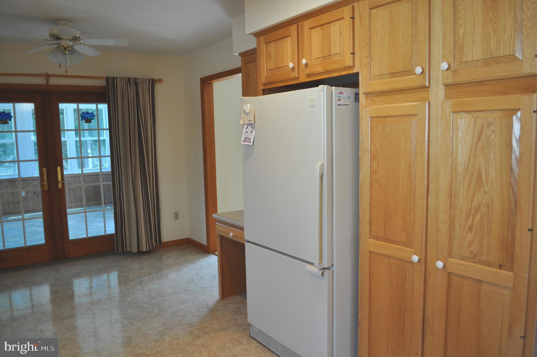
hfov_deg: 67.4
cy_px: 178
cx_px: 268
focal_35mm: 27
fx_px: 402
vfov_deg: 47.8
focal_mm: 18
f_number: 3.5
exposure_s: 1/30
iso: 320
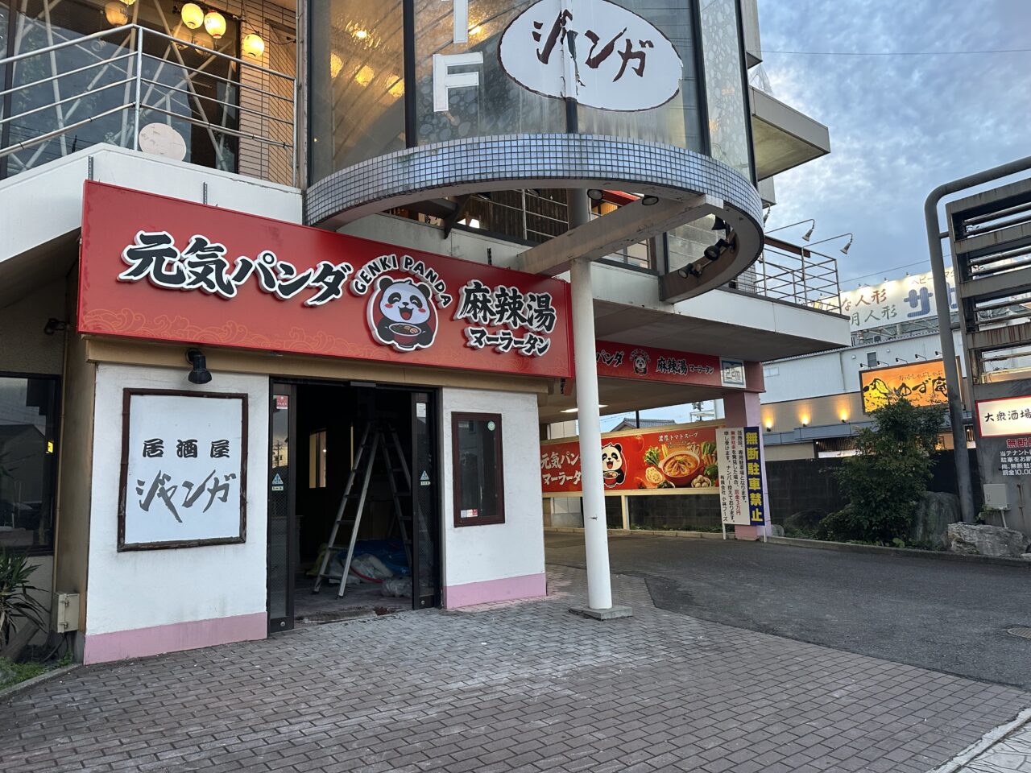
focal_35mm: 24
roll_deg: +2.0
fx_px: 715
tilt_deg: +7.1
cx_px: 516
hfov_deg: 71.6
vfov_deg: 56.8
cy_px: 386
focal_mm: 6.86
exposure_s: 1/60
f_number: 1.78
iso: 160
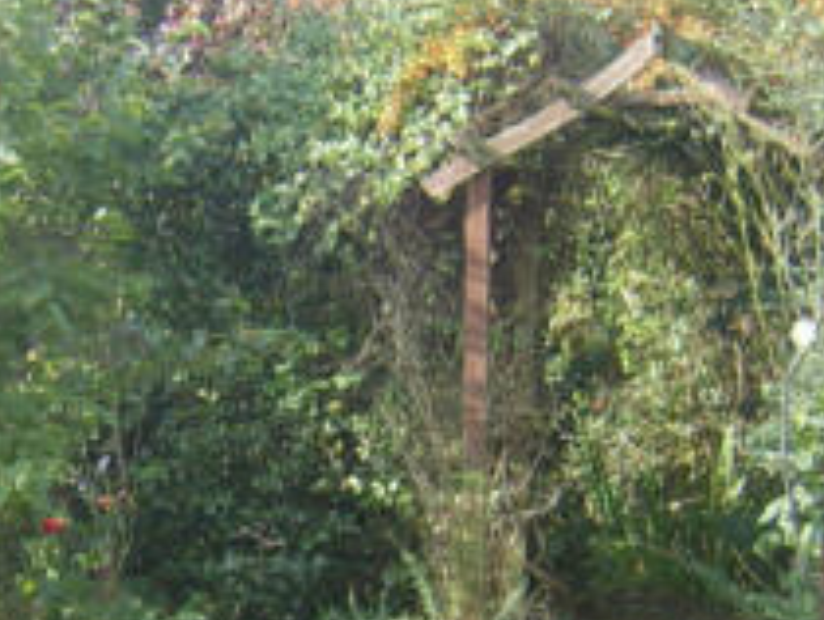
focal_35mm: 86
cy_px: 559
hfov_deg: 22.0
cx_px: 29
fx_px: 2049
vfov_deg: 17.0
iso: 50
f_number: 2.7
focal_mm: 8.13
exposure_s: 1/104
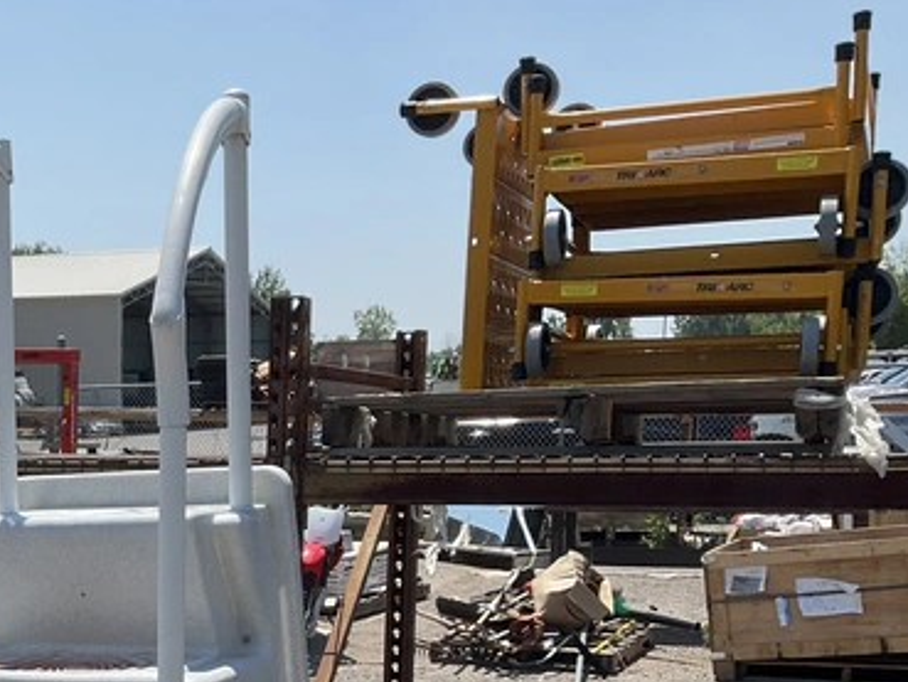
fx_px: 1548
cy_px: 646
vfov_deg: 24.0
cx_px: -7
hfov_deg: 30.3
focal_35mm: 59
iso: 25
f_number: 1.8
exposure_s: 1/1984
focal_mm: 3
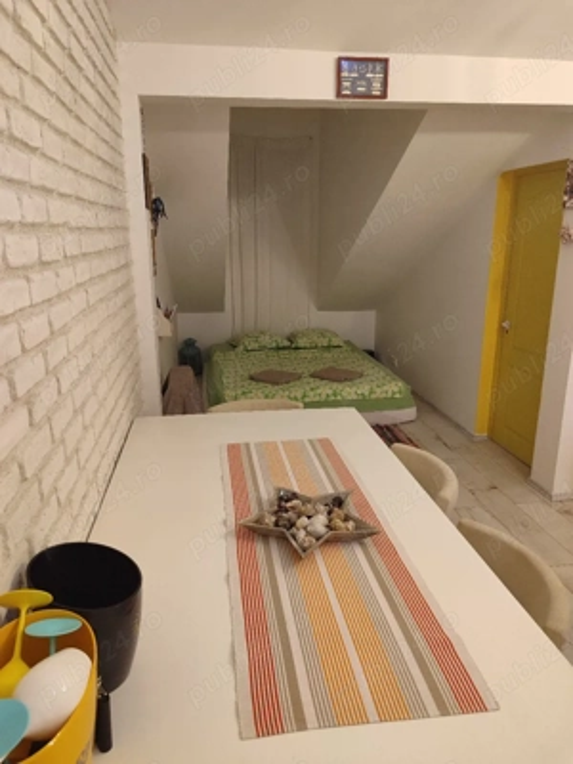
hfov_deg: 54.9
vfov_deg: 69.4
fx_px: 552
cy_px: 382
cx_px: 286
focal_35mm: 25
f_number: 1.89
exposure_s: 1/50
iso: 525
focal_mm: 5.95
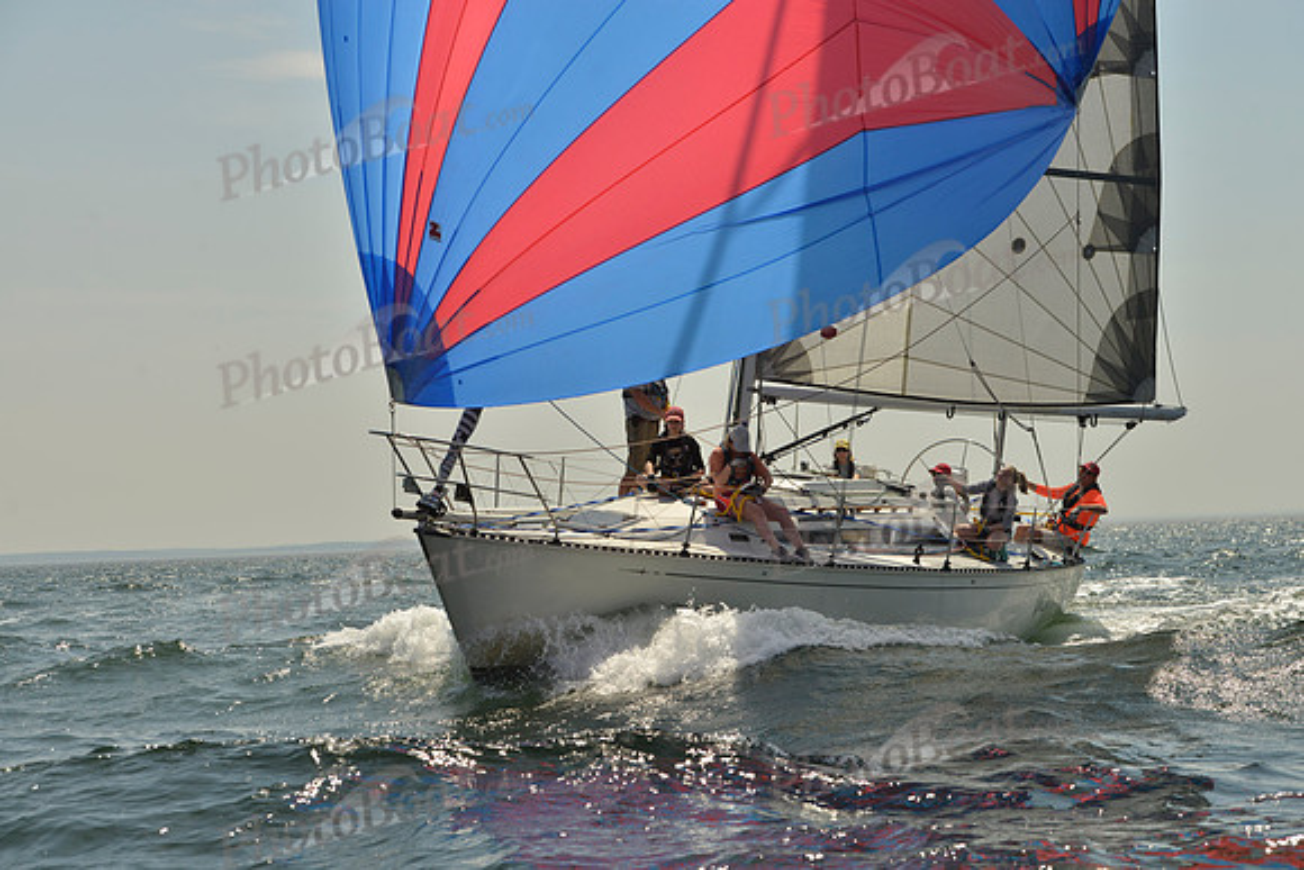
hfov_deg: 28.8
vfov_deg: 19.5
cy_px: 435
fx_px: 2536
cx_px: 652
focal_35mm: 70
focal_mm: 70
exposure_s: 1/1250
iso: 200
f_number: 9
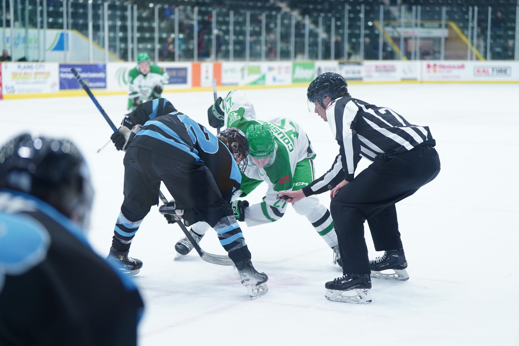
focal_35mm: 87
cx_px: 260
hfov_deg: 23.4
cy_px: 173
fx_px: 1254
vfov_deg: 15.7
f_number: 2.8
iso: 500
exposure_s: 1/100
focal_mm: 87
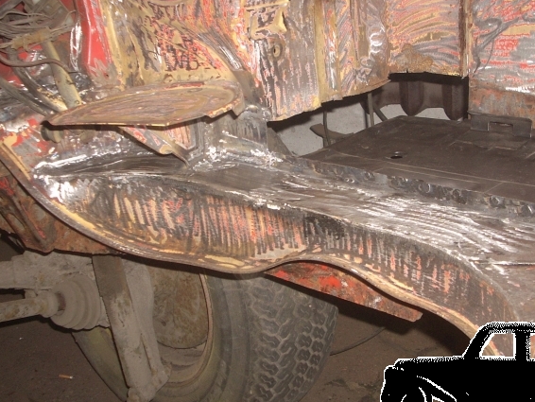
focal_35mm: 49
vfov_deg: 29.7
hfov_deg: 38.9
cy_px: 173
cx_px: 294
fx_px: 758
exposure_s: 1/60
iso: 100
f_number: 2.8
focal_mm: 6.2
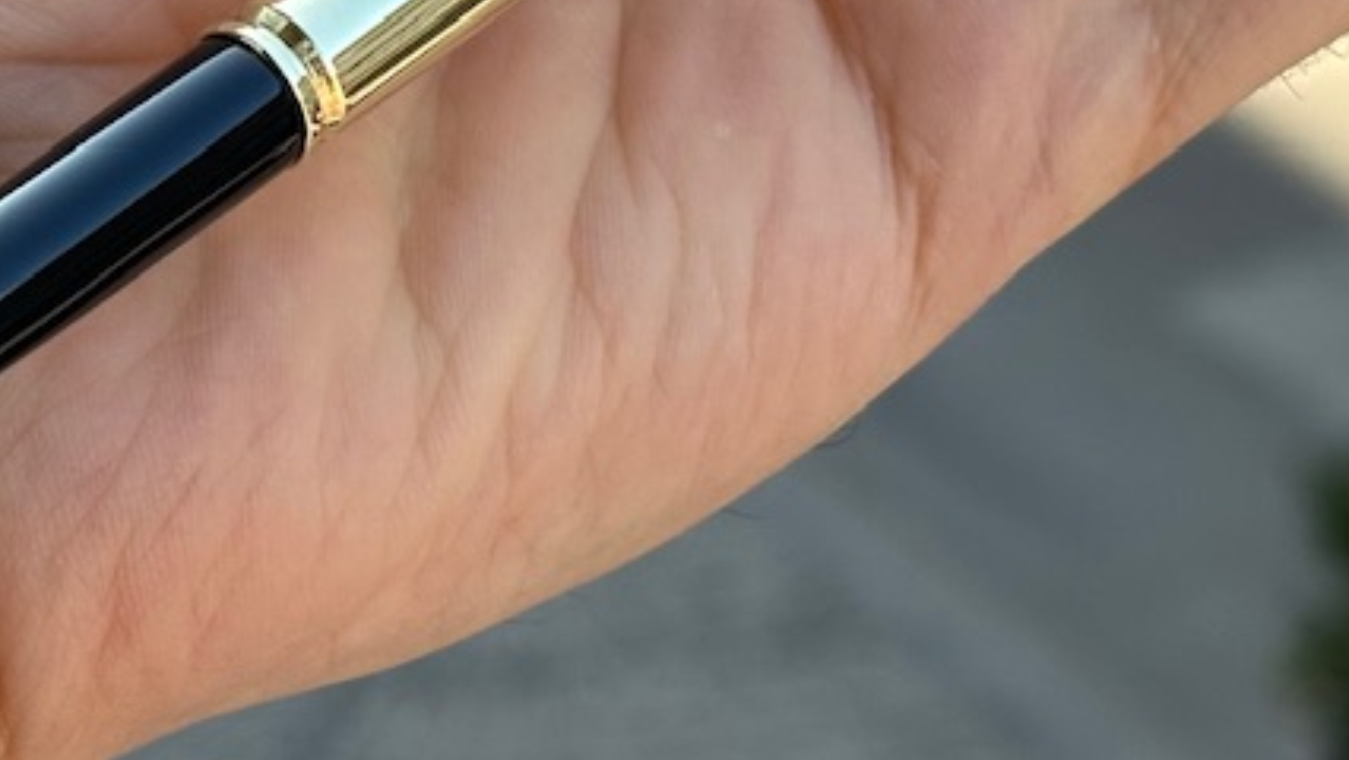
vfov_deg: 7.6
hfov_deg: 13.6
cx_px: 345
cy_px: -250
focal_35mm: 157
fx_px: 5618
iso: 64
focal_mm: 6.86
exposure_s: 1/390
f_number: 1.78
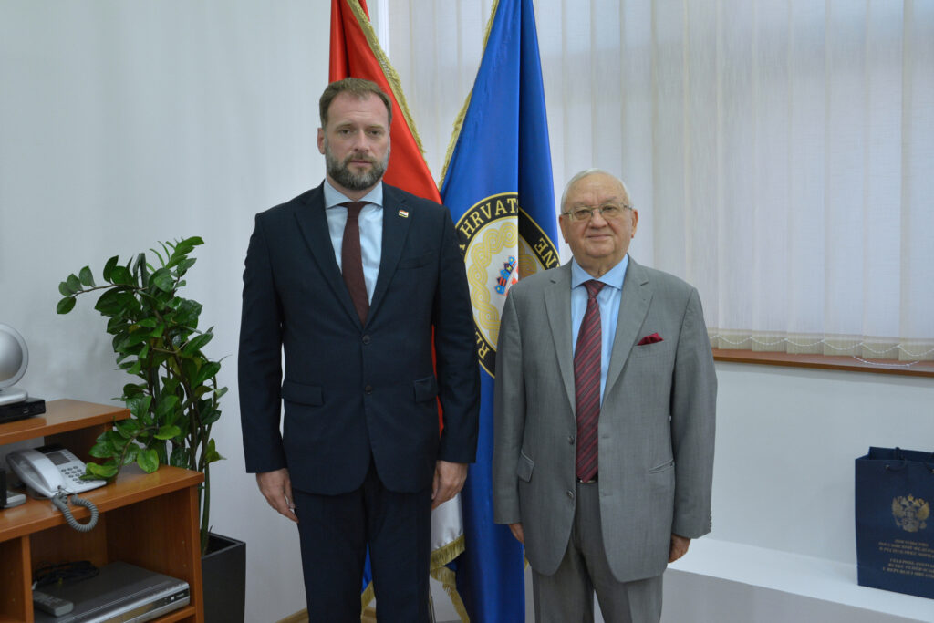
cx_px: 467
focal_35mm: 35
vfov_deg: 37.9
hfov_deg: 54.4
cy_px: 312
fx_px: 908
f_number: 3.8
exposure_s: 1/320
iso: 2000
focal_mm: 35
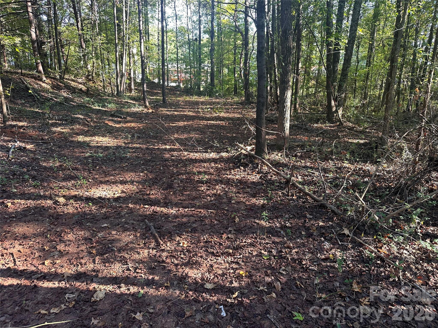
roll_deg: -2.2
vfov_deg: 56.8
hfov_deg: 71.6
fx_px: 304
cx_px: 219
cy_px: 164
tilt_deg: -15.0
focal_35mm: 24
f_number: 1.78
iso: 100
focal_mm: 6.86
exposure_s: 1/121
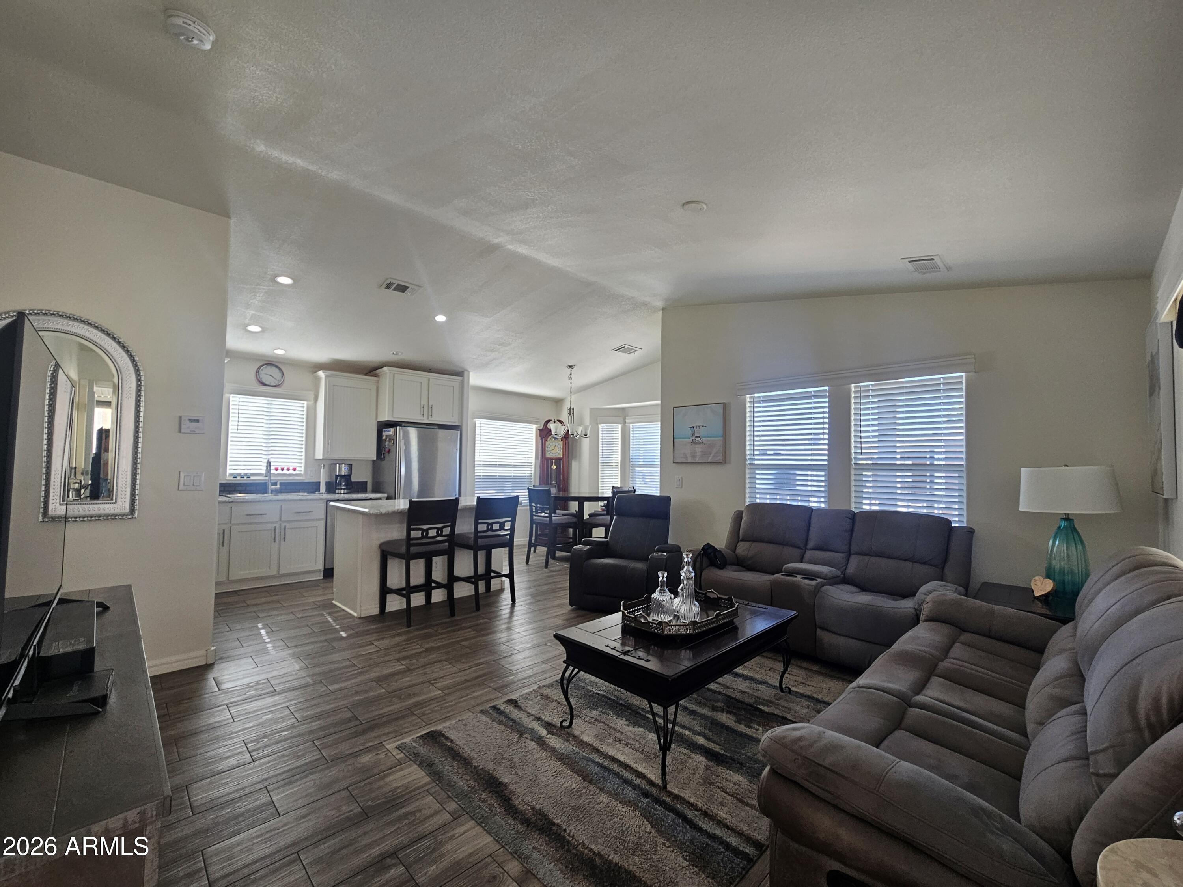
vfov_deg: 89.9
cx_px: 592
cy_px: 444
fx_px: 444
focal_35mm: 13
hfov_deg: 106.2
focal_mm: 2.2
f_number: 2.2
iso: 80
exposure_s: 1/60
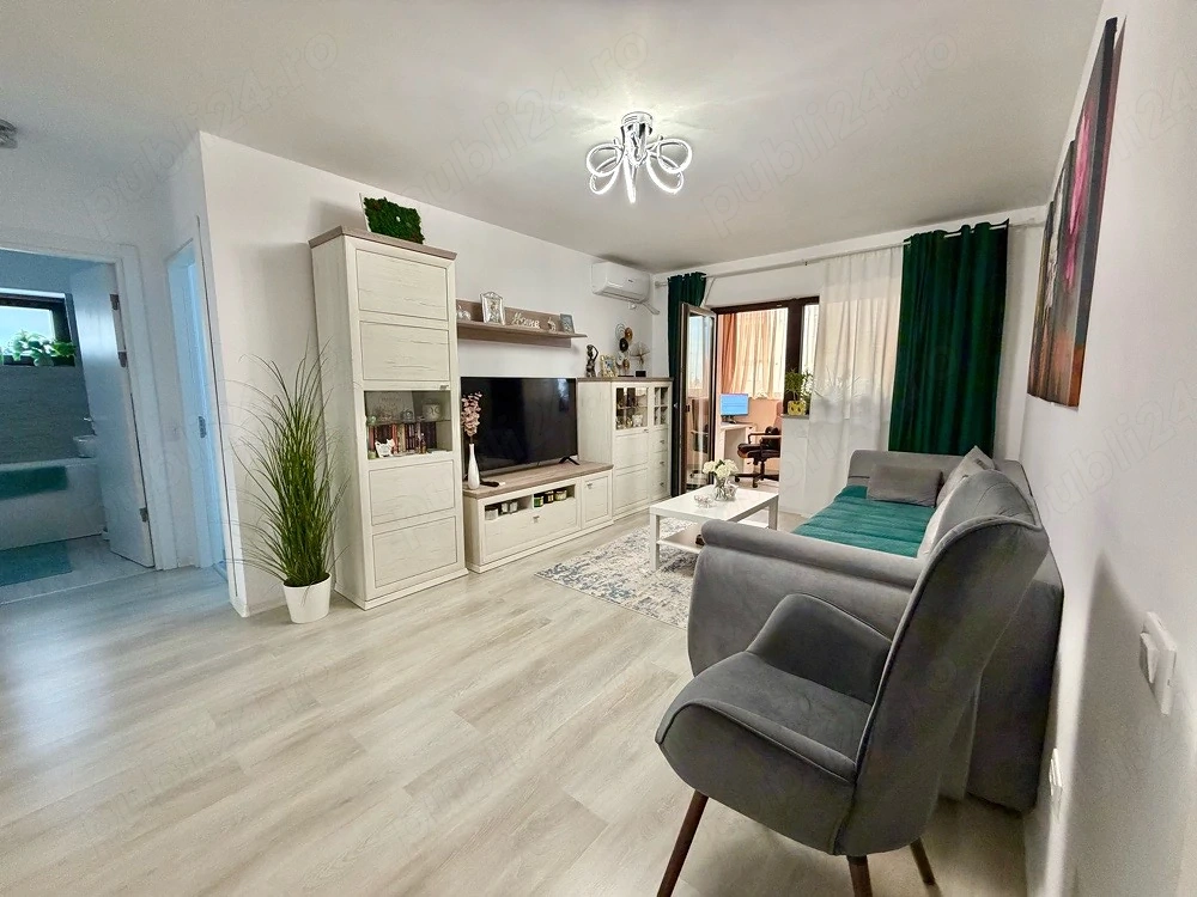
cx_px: 598
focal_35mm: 14
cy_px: 448
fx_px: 484
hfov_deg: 102.1
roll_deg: +0.7
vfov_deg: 85.7
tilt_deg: -6.8
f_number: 2.2
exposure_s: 1/50
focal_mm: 2.22
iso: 250
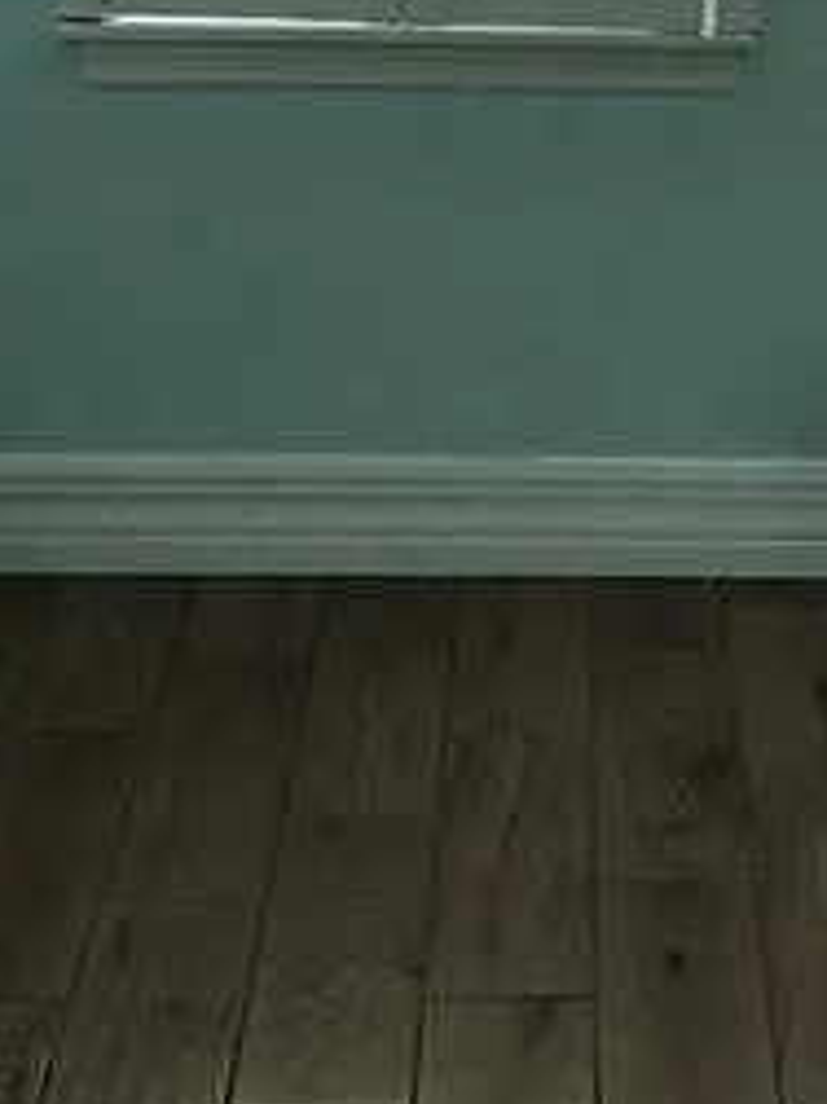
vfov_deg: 16.6
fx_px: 3507
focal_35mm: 110
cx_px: 814
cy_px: -453
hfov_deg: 13.3
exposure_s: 1/120
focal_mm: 5.54
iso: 500
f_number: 1.8
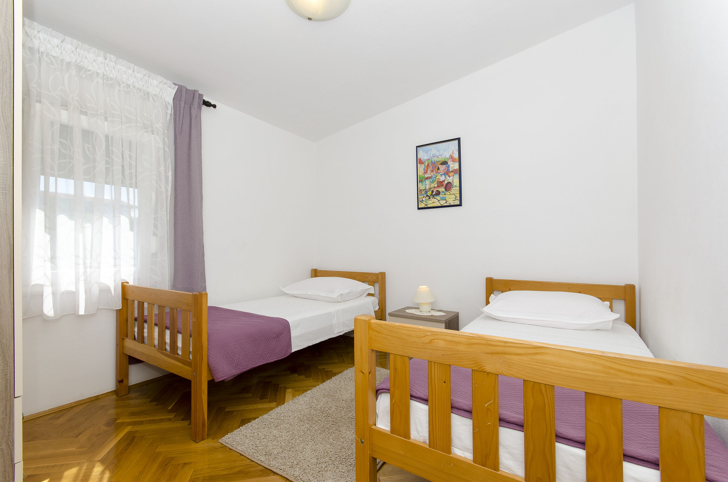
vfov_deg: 77.1
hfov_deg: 100.5
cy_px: 241
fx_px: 303
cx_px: 364
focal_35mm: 15
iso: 200
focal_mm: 10
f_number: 8
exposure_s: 1/200
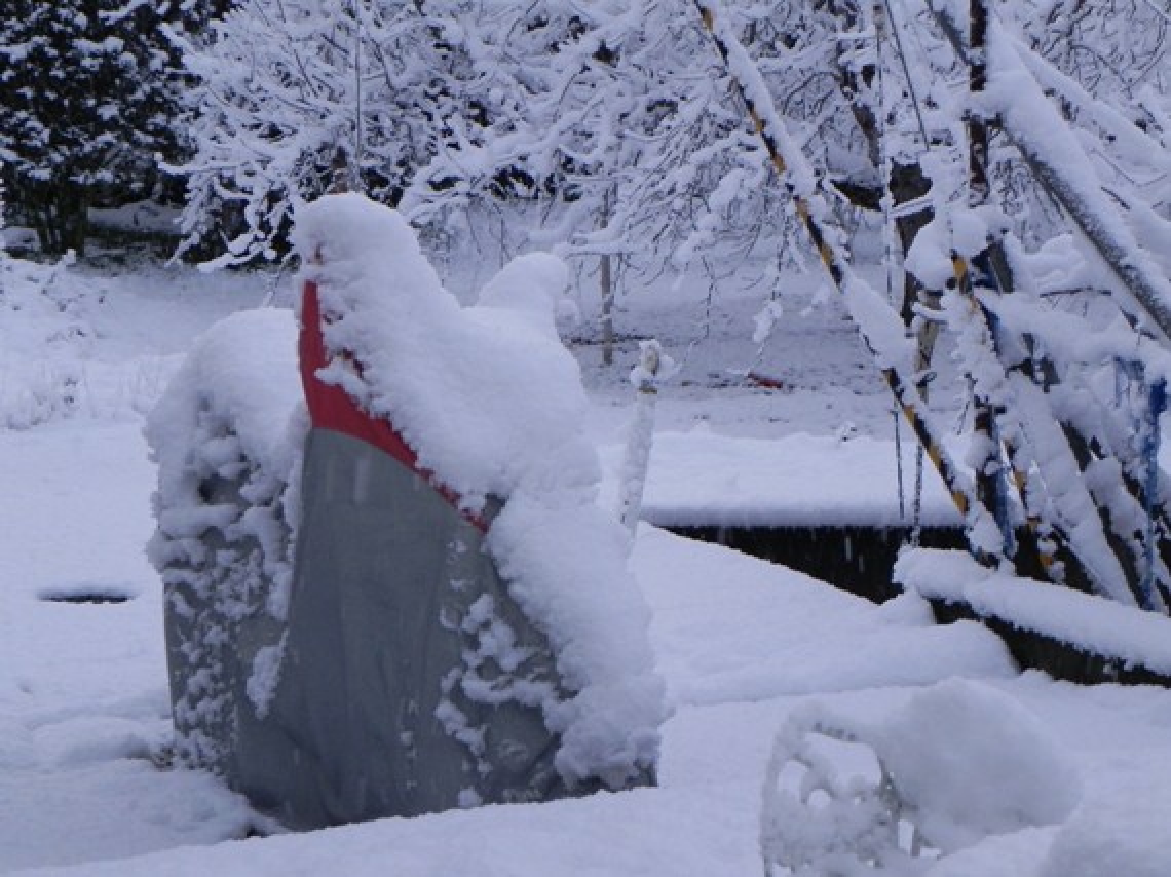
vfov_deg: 14.1
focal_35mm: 105
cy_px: 438
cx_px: 586
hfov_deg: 18.7
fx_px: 3550
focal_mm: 18.8
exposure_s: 1/30
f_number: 4
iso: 252
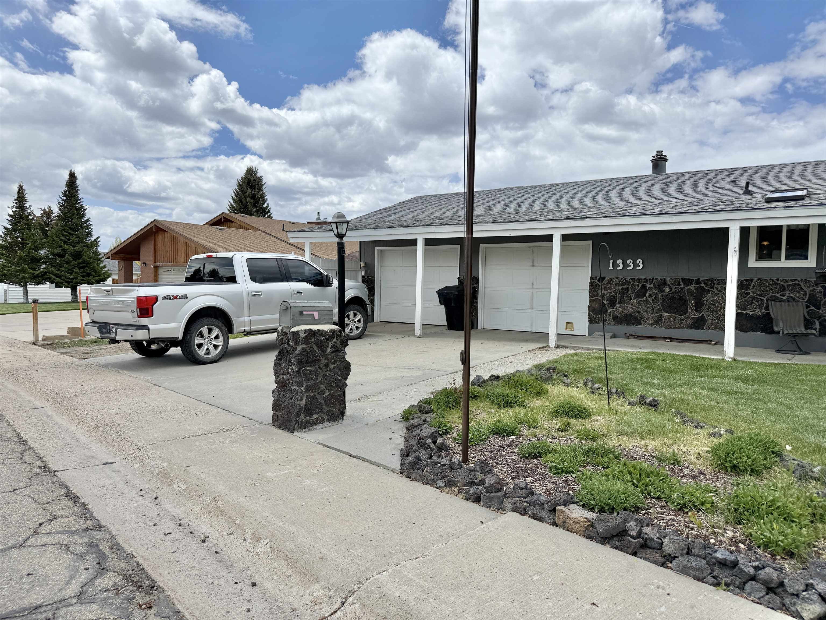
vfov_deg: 56.8
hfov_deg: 71.6
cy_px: 310
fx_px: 573
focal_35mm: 24
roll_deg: -1.4
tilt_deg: -2.8
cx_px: 413
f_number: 1.78
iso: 80
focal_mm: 6.76
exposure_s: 1/6711
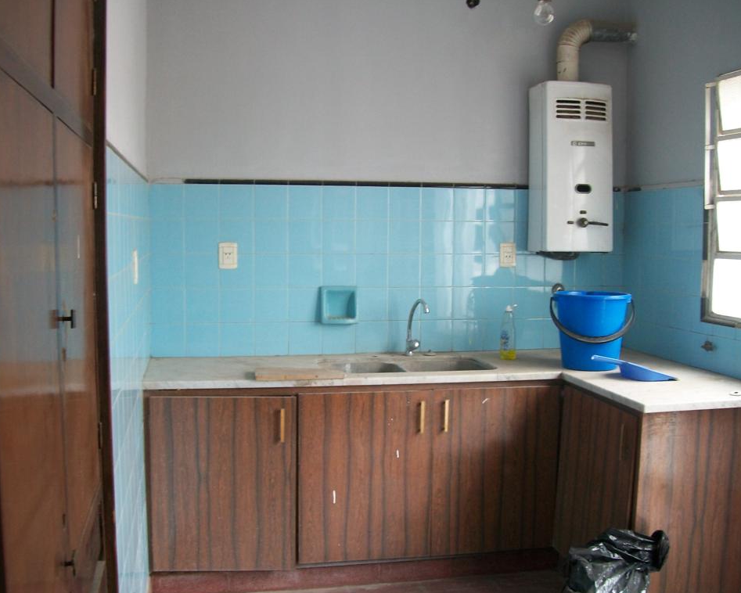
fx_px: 834
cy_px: 297
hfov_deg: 47.9
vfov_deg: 39.2
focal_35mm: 38
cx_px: 356
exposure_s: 1/30
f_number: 2.7
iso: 80
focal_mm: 6
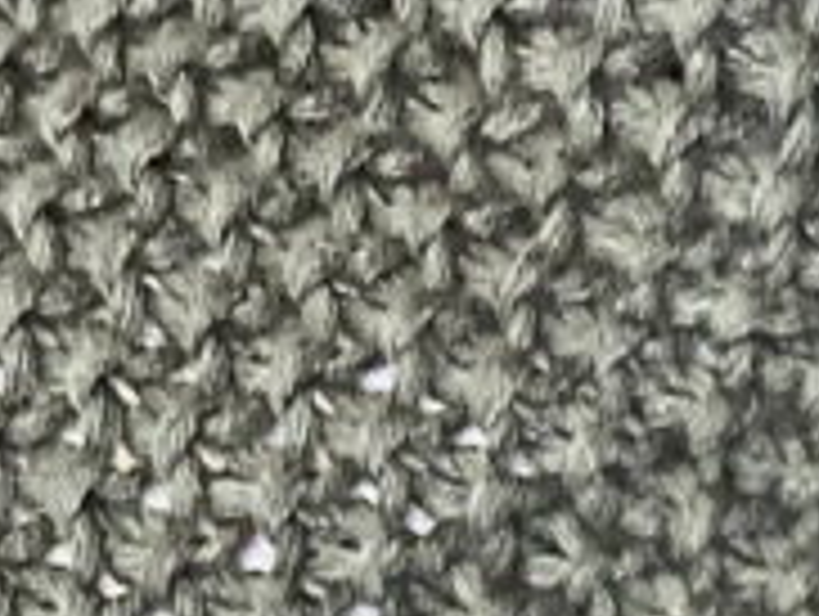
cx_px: 1854
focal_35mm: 171
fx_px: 4051
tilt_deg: -76.3
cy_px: 2190
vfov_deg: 7.2
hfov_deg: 10.3
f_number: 1.5
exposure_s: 1/40
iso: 400
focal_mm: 5.7
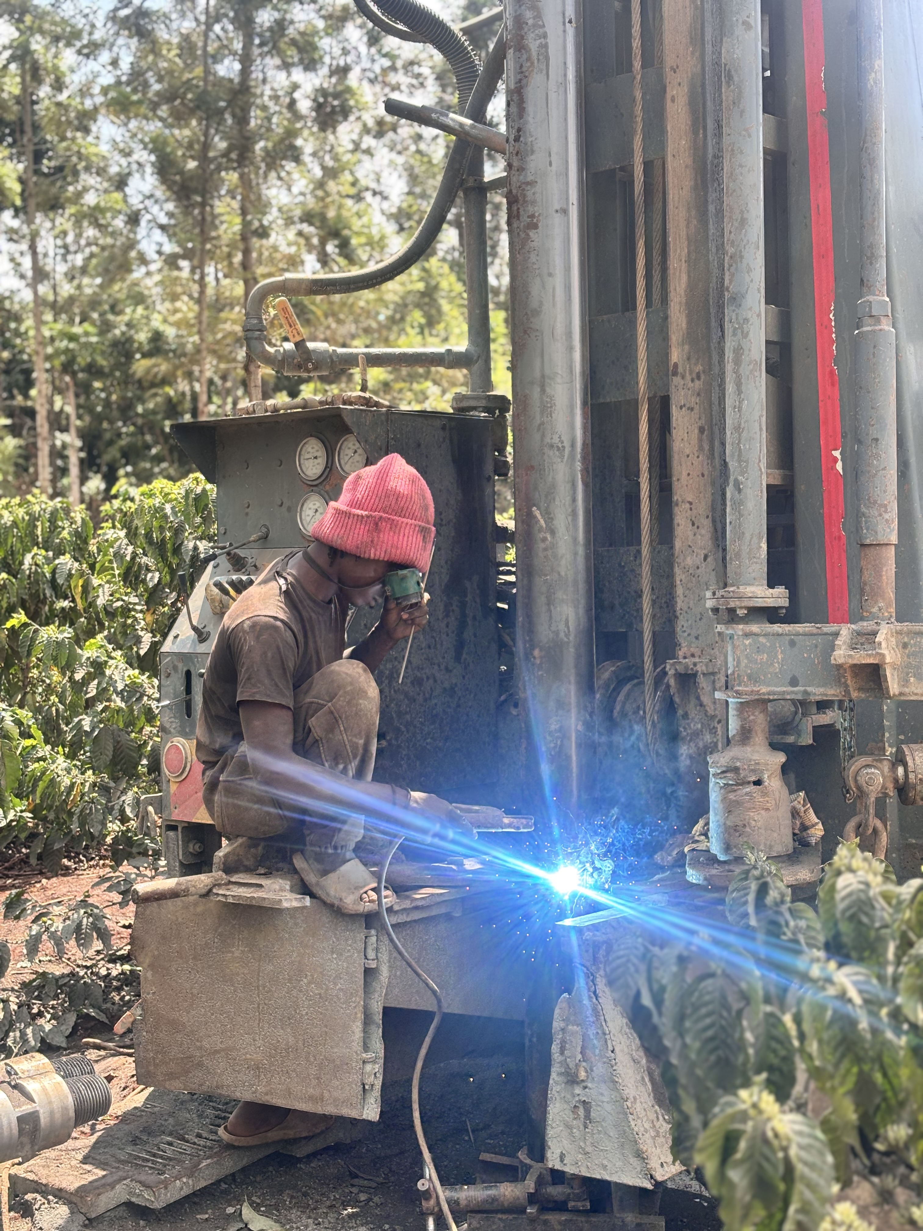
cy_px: 616
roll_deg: +1.1
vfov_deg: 36.8
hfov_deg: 28.0
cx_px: 462
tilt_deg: -0.8
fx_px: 1849
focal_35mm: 52
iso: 32
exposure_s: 1/544
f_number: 1.6
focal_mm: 5.96
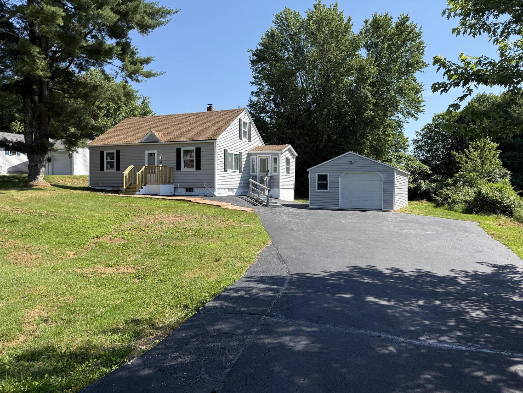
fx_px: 363
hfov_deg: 71.6
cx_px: 262
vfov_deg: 56.8
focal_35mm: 24
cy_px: 196
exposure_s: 1/2801
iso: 80
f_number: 1.78
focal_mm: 6.76
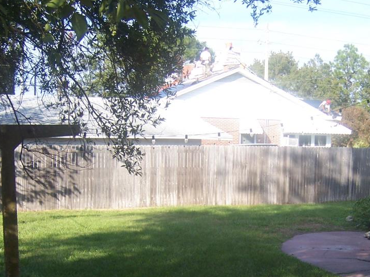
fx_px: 684
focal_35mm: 64
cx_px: 224
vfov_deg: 22.8
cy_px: 201
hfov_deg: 30.2
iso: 80
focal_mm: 6.2
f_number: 2.8
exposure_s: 1/400
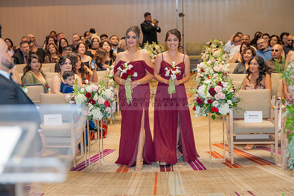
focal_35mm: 85
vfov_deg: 16.1
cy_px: 98
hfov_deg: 23.9
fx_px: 694
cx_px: 147
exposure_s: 1/160
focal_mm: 85
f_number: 3.2
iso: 1250
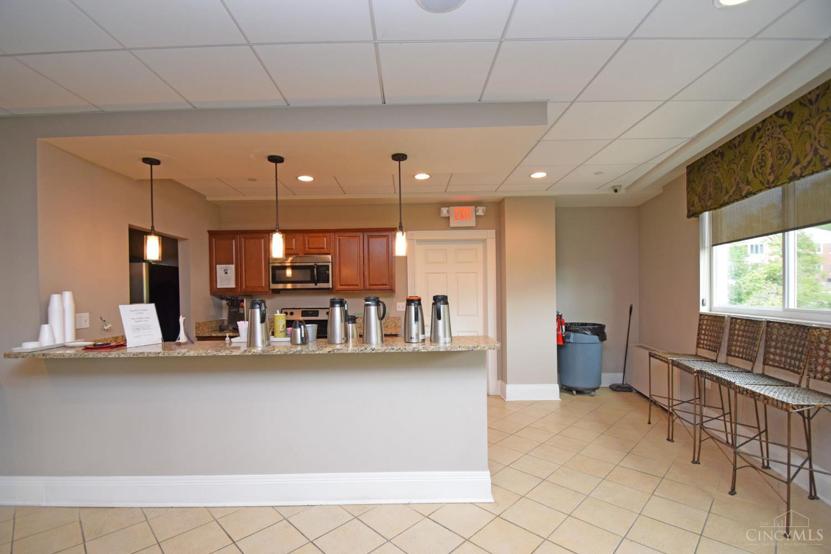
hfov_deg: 100.4
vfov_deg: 77.3
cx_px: 416
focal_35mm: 15
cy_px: 277
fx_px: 346
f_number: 4.5
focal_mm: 10
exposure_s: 1/100
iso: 800
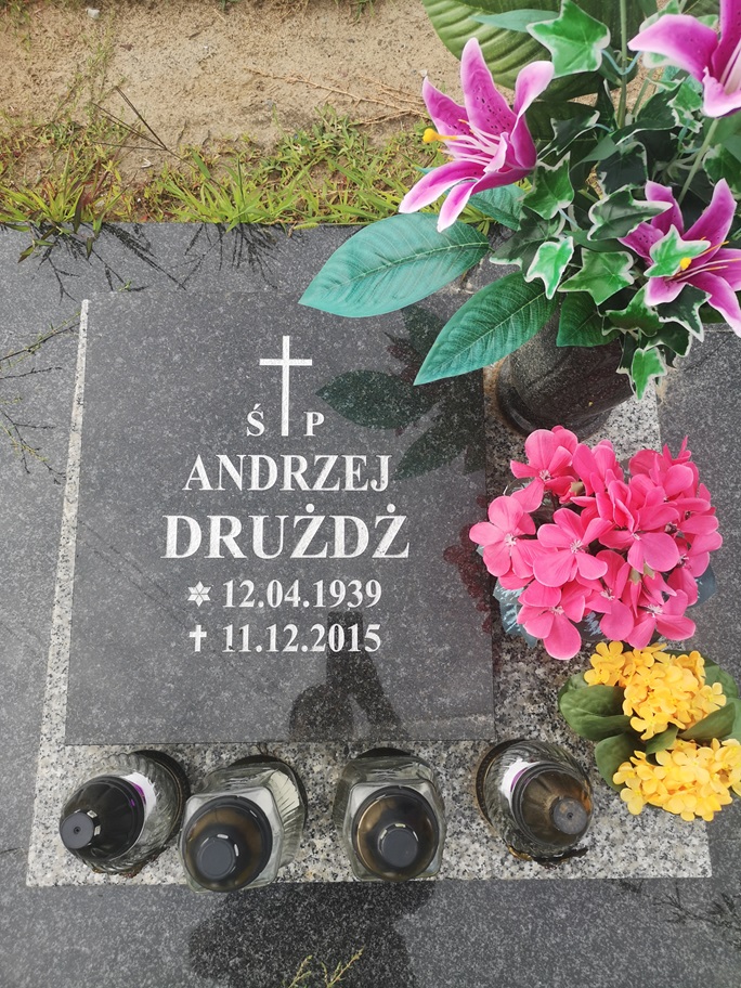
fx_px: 771
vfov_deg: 65.3
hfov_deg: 51.4
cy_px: 494
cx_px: 370
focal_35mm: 27
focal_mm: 5.58
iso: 50
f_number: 1.8
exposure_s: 1/782
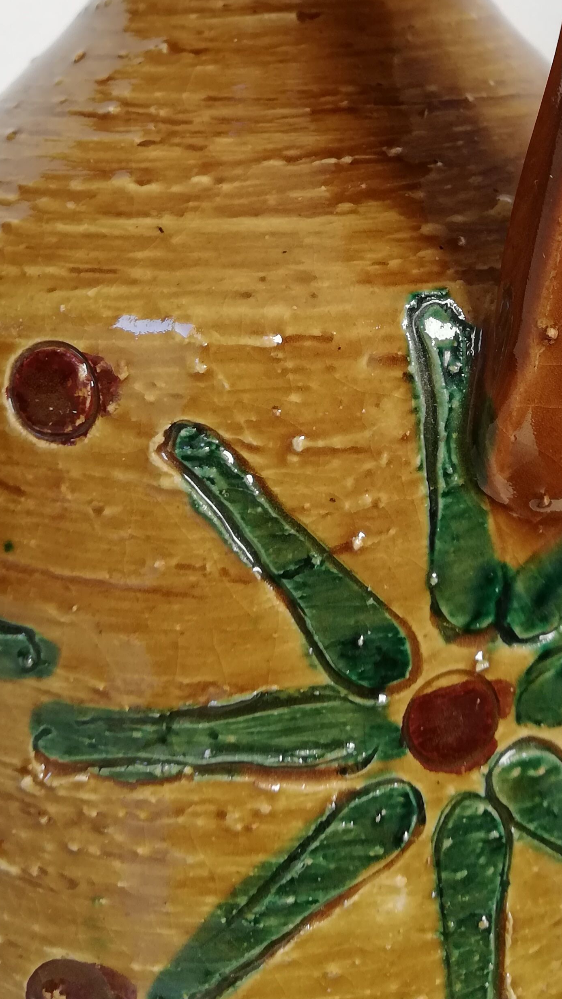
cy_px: 96
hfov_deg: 21.7
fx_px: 1457
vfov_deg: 35.6
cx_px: 405
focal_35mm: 55
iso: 100
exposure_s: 1/100
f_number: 2.2
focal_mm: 3.81
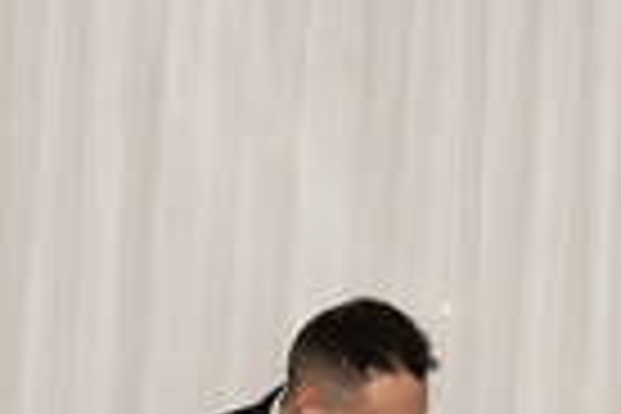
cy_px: 498
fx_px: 5502
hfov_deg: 6.5
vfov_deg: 4.3
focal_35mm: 319
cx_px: 482
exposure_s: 1/200
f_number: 2.8
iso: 400
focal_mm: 95
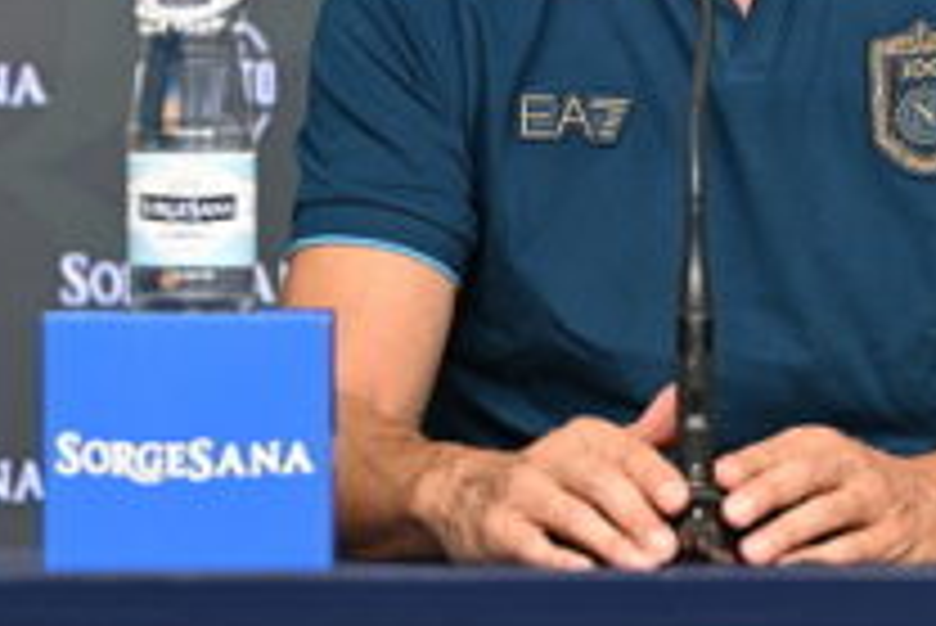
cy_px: -68
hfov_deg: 5.4
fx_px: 9913
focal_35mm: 381
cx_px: 693
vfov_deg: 3.6
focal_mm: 165
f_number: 5
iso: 3200
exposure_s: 1/320
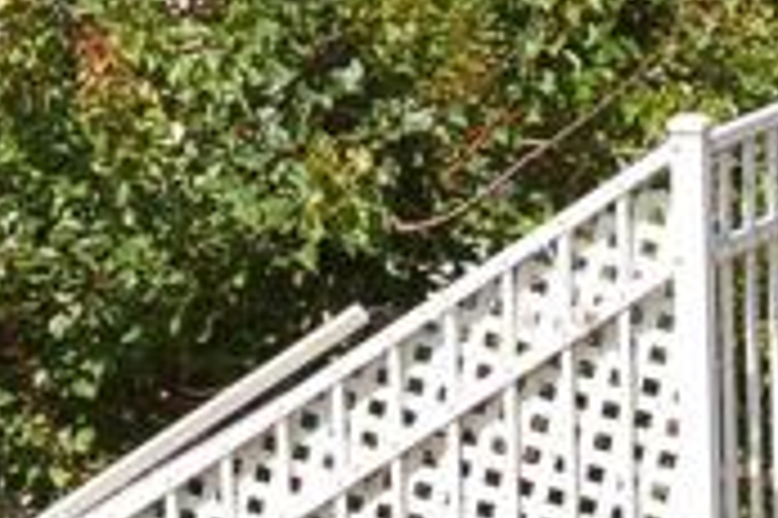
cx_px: 18
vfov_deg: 4.5
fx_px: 6582
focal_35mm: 305
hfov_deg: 6.7
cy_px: -428
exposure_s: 1/320
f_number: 11
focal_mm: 55
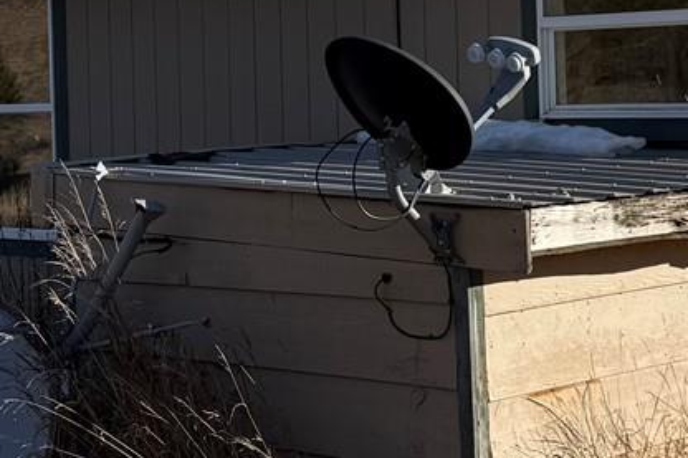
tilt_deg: +1.8
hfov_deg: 21.2
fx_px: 1834
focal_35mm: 96
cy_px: 21
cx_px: 238
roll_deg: +1.4
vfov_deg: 14.1
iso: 80
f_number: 1.78
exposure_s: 1/4673
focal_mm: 6.76
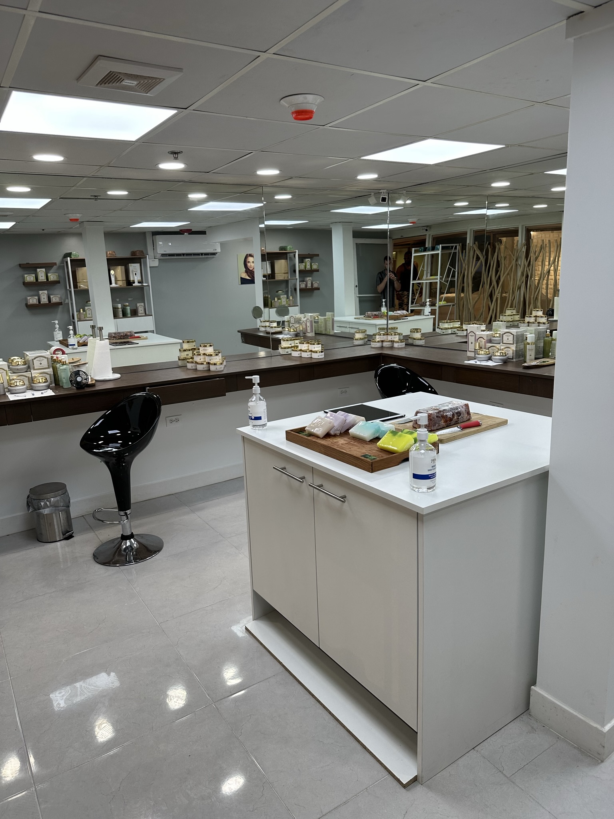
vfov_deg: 71.6
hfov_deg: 56.8
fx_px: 568
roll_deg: +2.7
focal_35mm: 24
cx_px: 307
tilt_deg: -14.7
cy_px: 410
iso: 80
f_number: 1.78
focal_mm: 6.86
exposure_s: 1/171
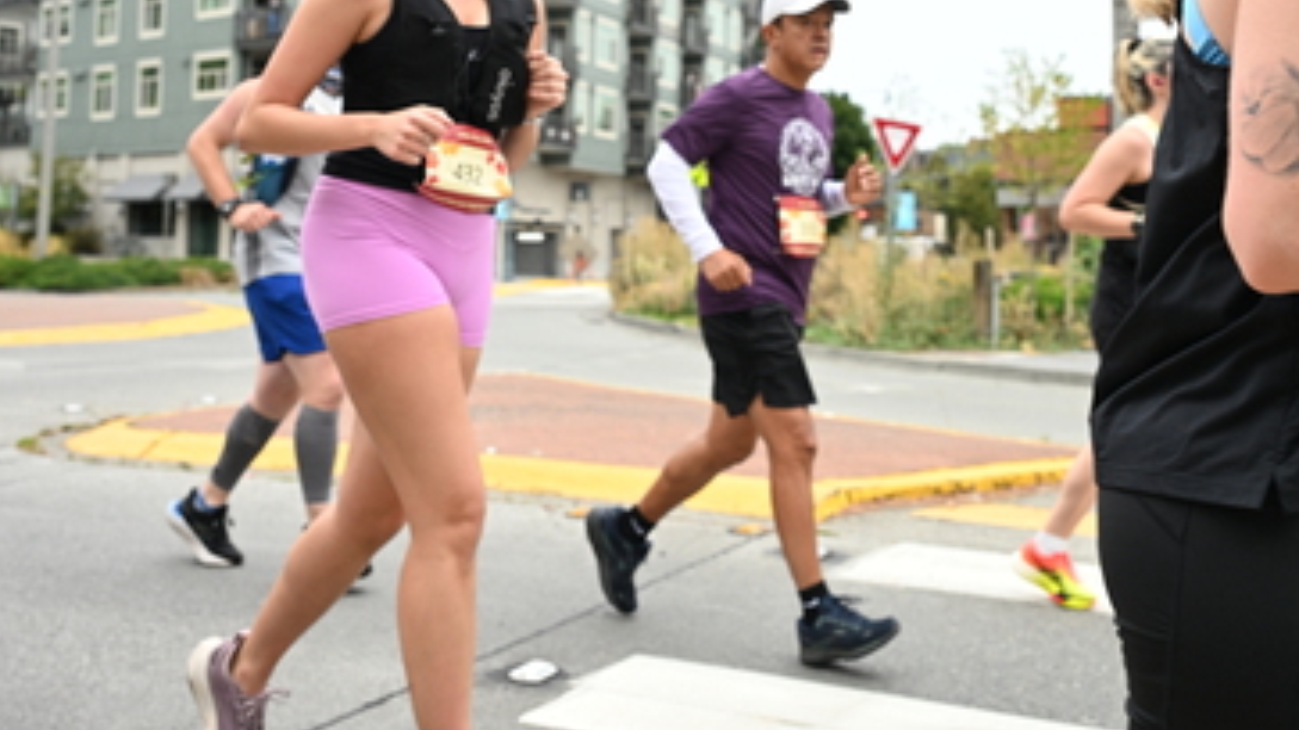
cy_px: 97
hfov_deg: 44.6
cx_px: 653
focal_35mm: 46
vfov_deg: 25.3
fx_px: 1584
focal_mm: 29
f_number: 4
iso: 1600
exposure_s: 1/800
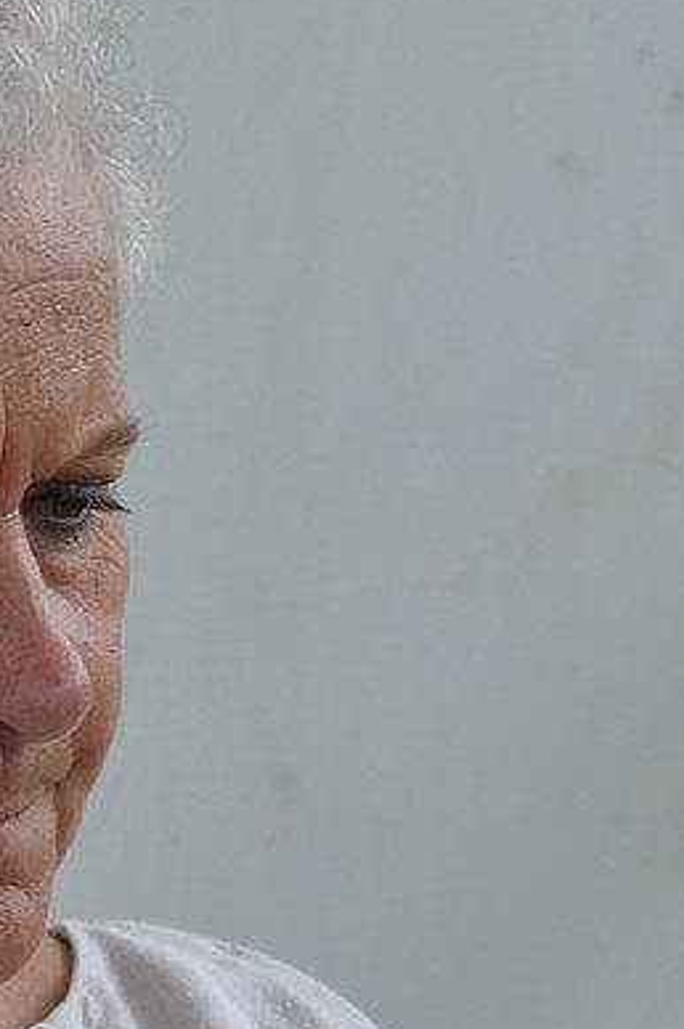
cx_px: 388
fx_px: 14902
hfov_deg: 2.6
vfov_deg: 3.9
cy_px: 1569
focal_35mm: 522
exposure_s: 1/250
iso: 200
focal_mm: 90
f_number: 8
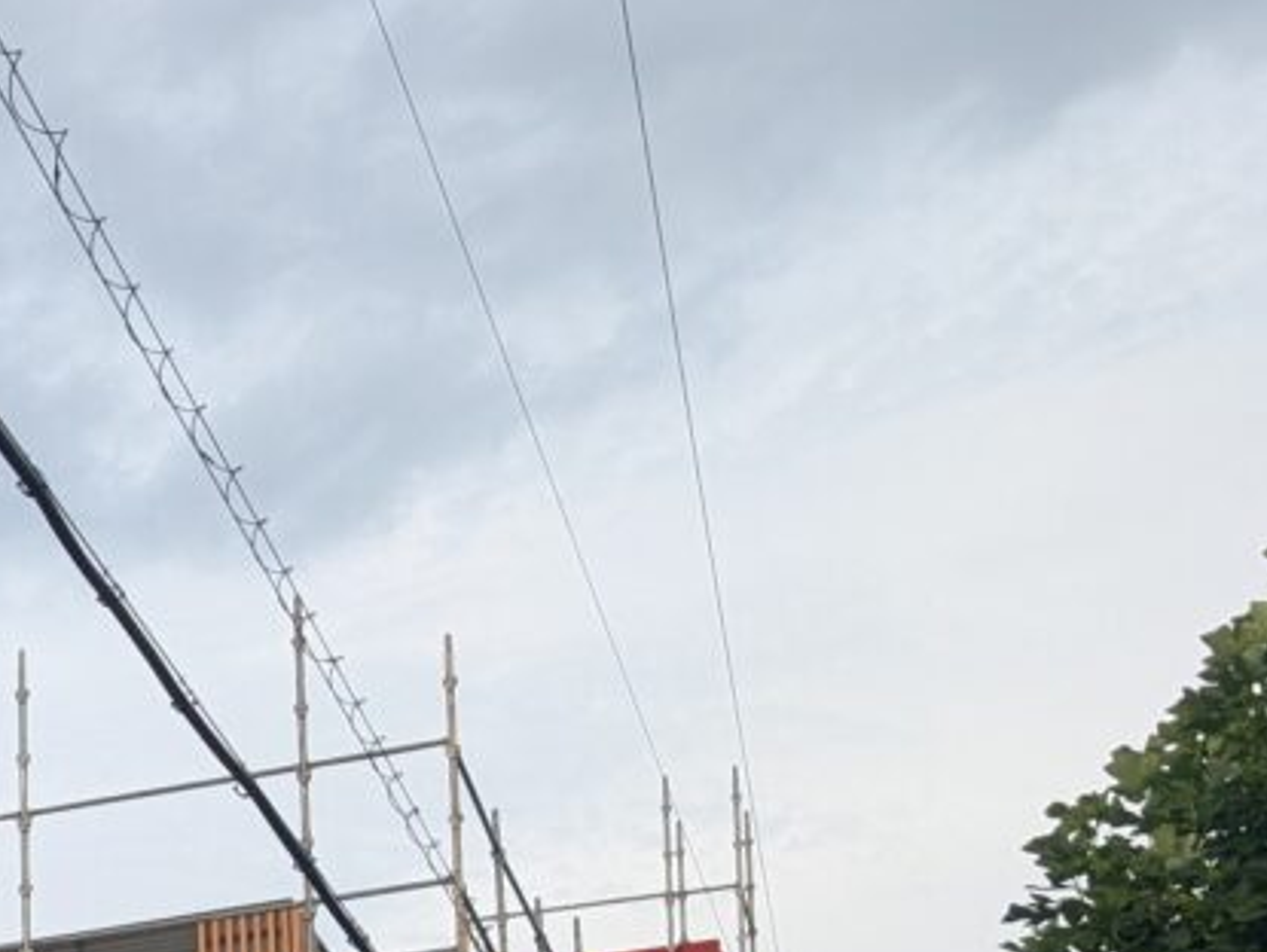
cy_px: 1390
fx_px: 2711
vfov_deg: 18.0
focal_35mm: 74
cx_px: -663
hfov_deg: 21.7
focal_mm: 6.9
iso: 22
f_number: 1.68
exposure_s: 1/437
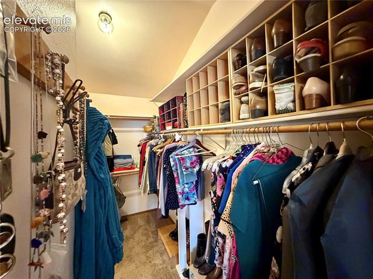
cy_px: 140
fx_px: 151
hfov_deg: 102.1
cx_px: 186
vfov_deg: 85.6
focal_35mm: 14
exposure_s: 1/60
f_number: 2.2
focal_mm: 2.22
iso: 1250
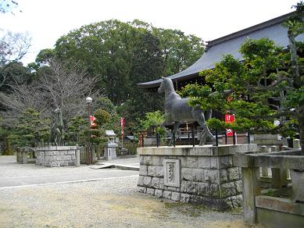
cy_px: 114
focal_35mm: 32
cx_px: 152
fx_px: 281
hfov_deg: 56.8
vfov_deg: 44.2
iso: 100
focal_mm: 5.7
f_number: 2.9
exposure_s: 1/400
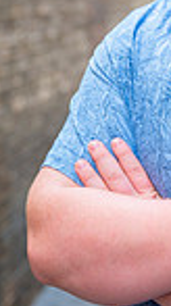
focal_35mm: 148
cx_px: 227
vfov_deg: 14.5
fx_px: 1201
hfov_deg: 8.0
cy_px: 123
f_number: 2.8
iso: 160
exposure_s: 1/100
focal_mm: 46
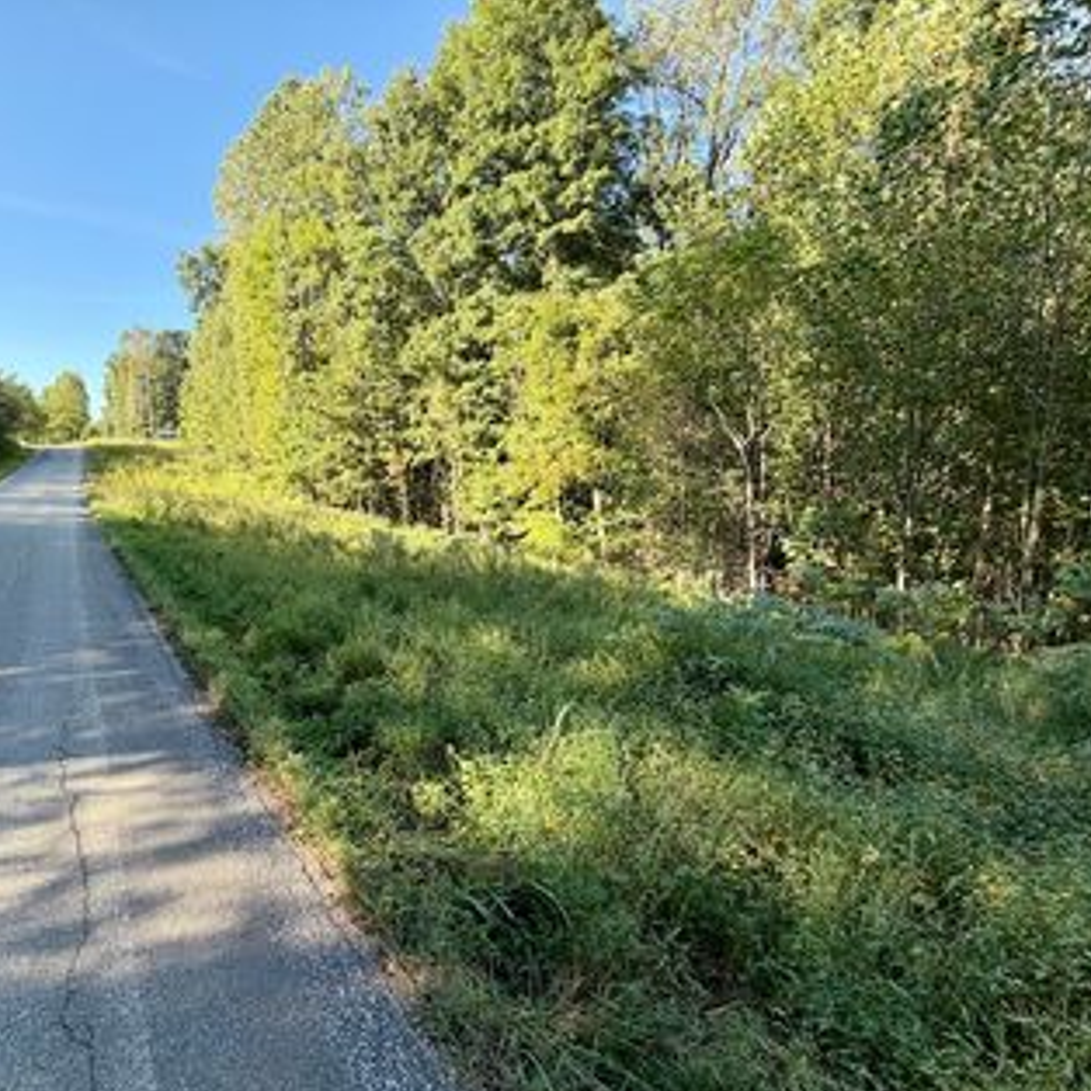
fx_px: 606
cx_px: 405
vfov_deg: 84.0
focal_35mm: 17
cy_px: 558
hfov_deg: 82.3
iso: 50
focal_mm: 2.22
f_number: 2.2
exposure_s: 1/214
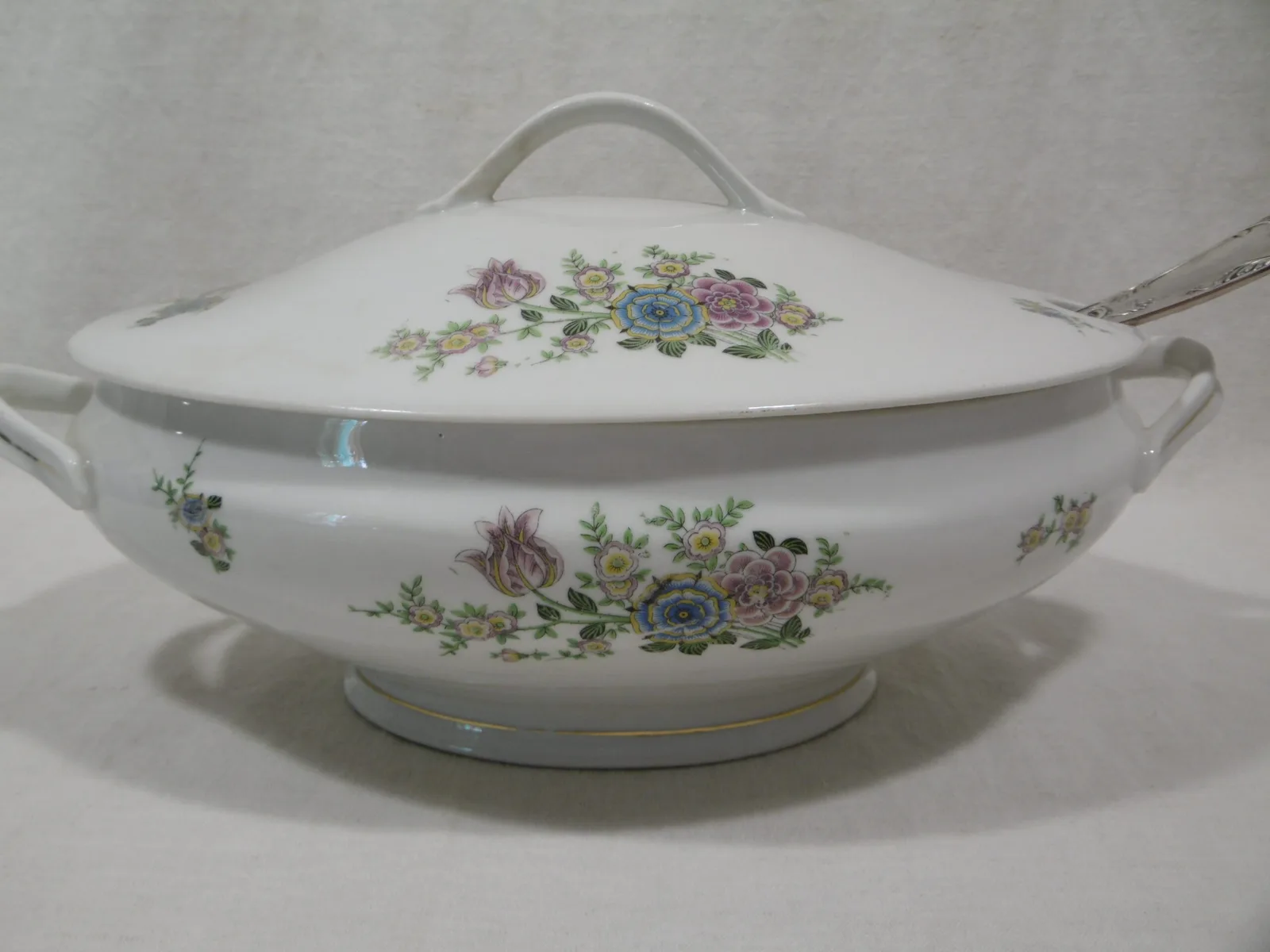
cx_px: 635
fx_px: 1394
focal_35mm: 38
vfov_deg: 37.7
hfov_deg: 49.0
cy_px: 476
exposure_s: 1/25
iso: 100
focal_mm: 6.8
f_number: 3.7
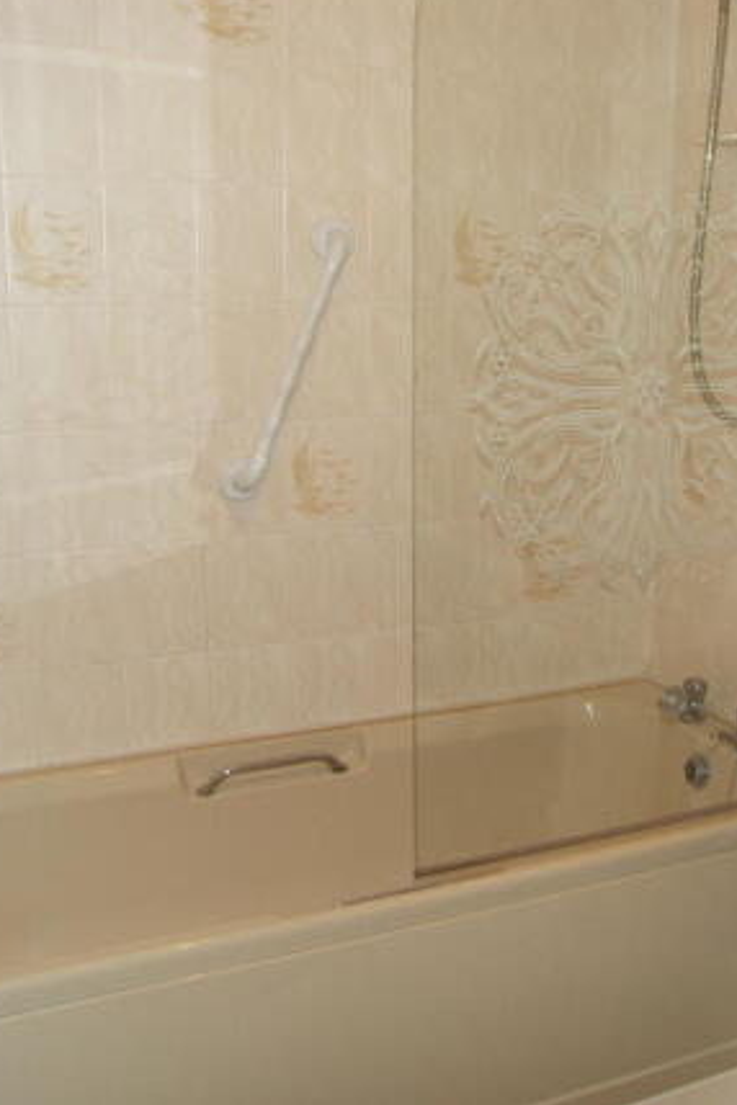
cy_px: 547
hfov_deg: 32.1
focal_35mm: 41
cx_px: 548
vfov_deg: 47.4
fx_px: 1259
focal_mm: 7.7
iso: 200
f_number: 2.8
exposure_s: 1/50
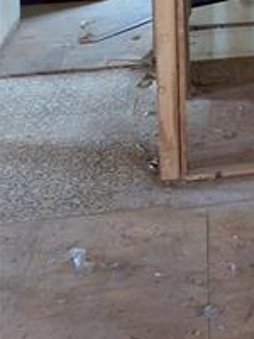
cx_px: 486
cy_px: -117
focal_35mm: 96
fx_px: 939
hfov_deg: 13.5
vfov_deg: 18.8
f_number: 1.89
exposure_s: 1/24
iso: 662
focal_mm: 5.43
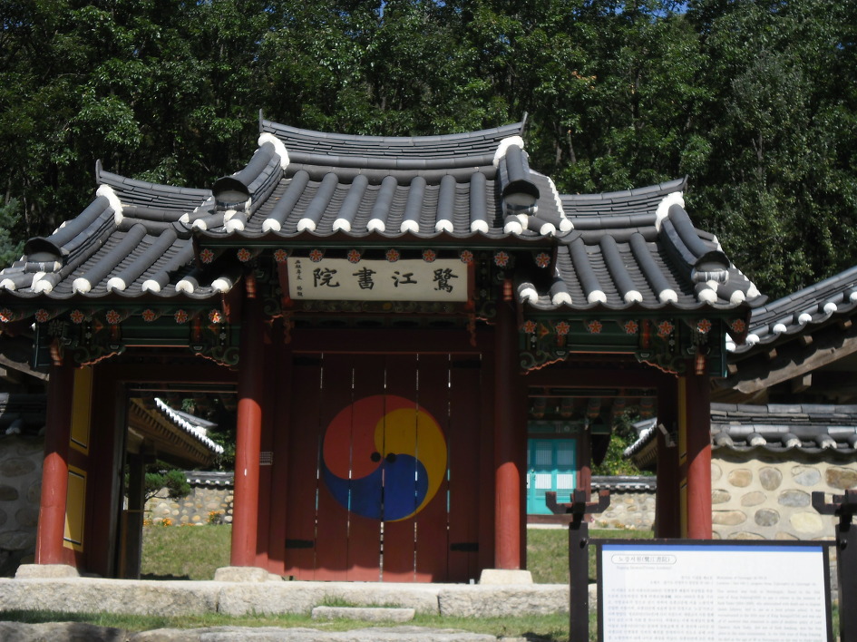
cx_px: 428
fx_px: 1559
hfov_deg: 30.7
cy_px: 321
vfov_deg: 23.3
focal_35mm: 63
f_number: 5.7
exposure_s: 1/304
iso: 80
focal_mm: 11.2
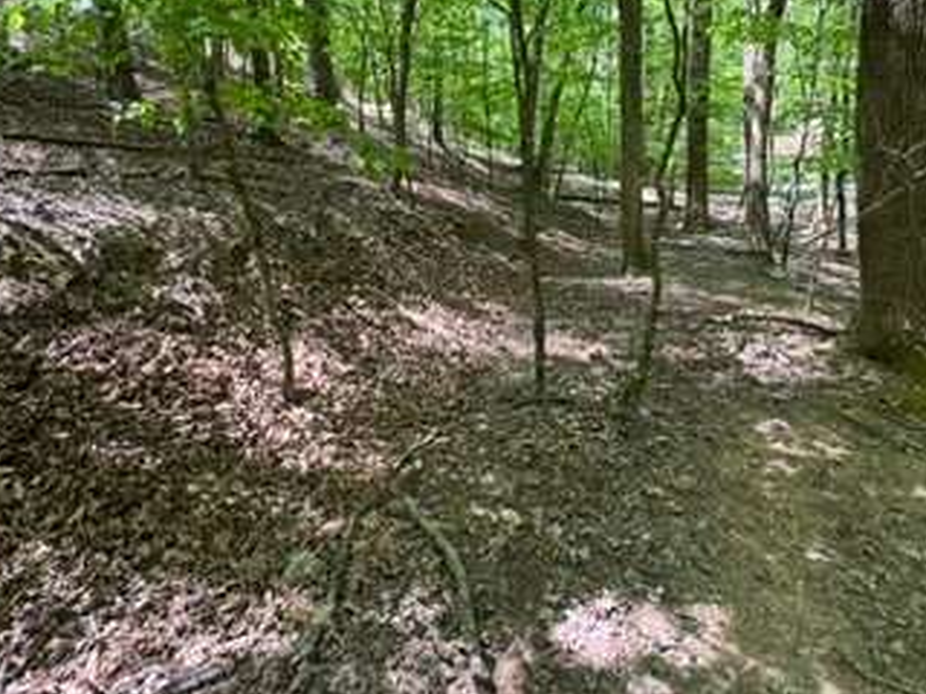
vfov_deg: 62.3
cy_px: 249
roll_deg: +5.0
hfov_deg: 78.8
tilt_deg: -14.5
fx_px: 562
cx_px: 420
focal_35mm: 21
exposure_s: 1/99
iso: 64
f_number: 2.2
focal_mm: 2.22
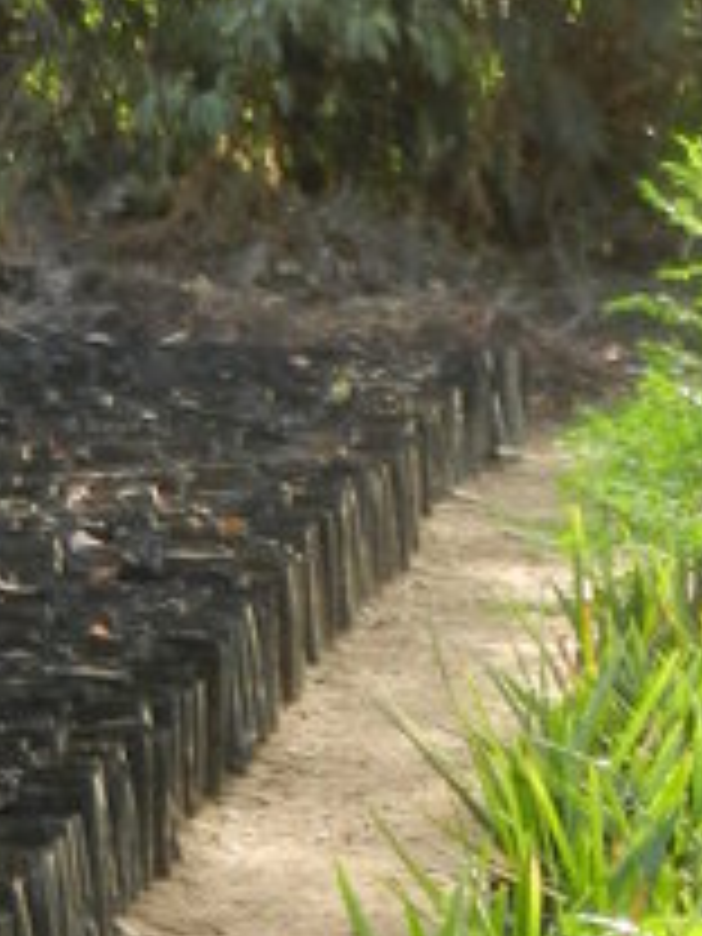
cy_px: 1971
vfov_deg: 7.3
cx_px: 1260
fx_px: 7057
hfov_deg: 5.6
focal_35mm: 261
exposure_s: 1/100
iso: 160
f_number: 4.4
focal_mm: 9.4
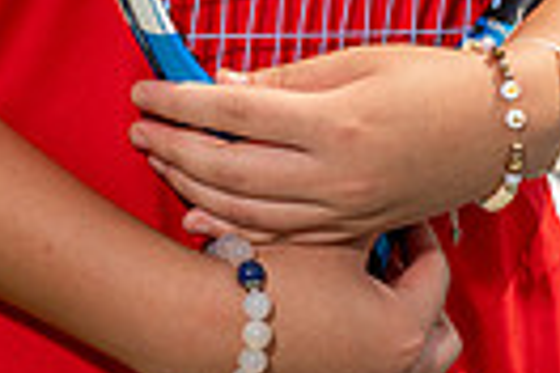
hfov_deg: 8.6
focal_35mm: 239
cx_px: 140
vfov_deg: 5.5
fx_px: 3717
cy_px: -543
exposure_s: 1/250
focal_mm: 70
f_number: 8
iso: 100
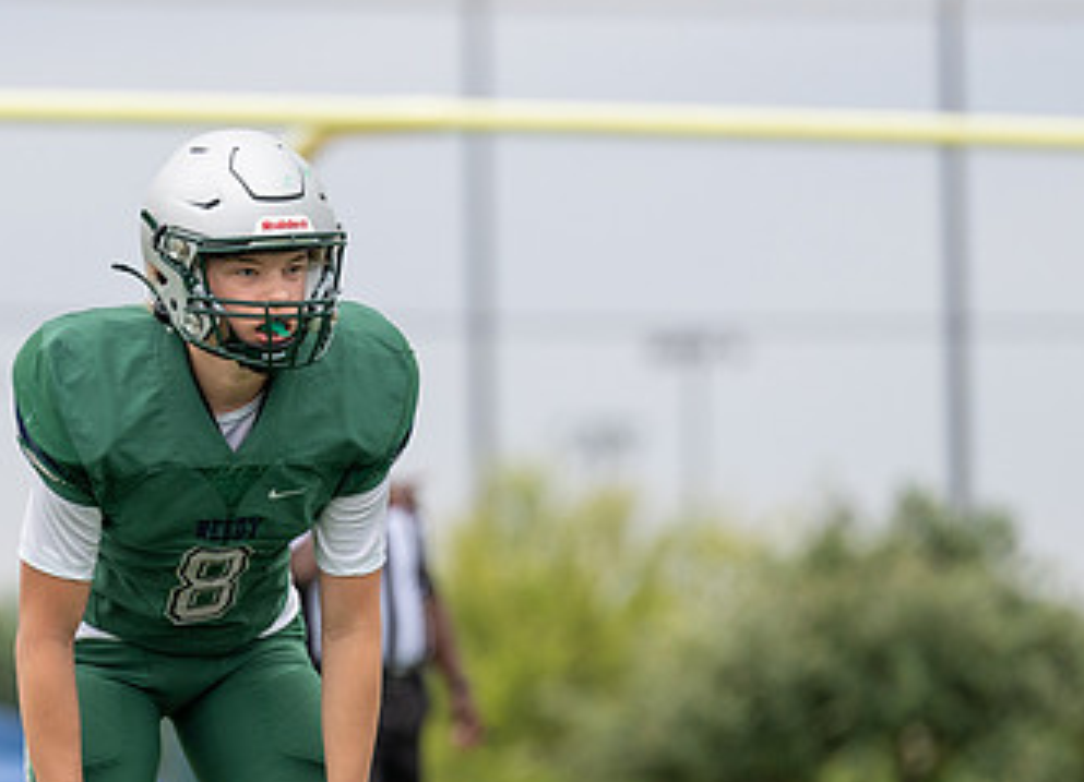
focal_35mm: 467
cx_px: 201
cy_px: 538
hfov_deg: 4.3
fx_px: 14430
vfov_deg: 3.1
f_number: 2.8
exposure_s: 1/1250
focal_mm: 200
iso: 250
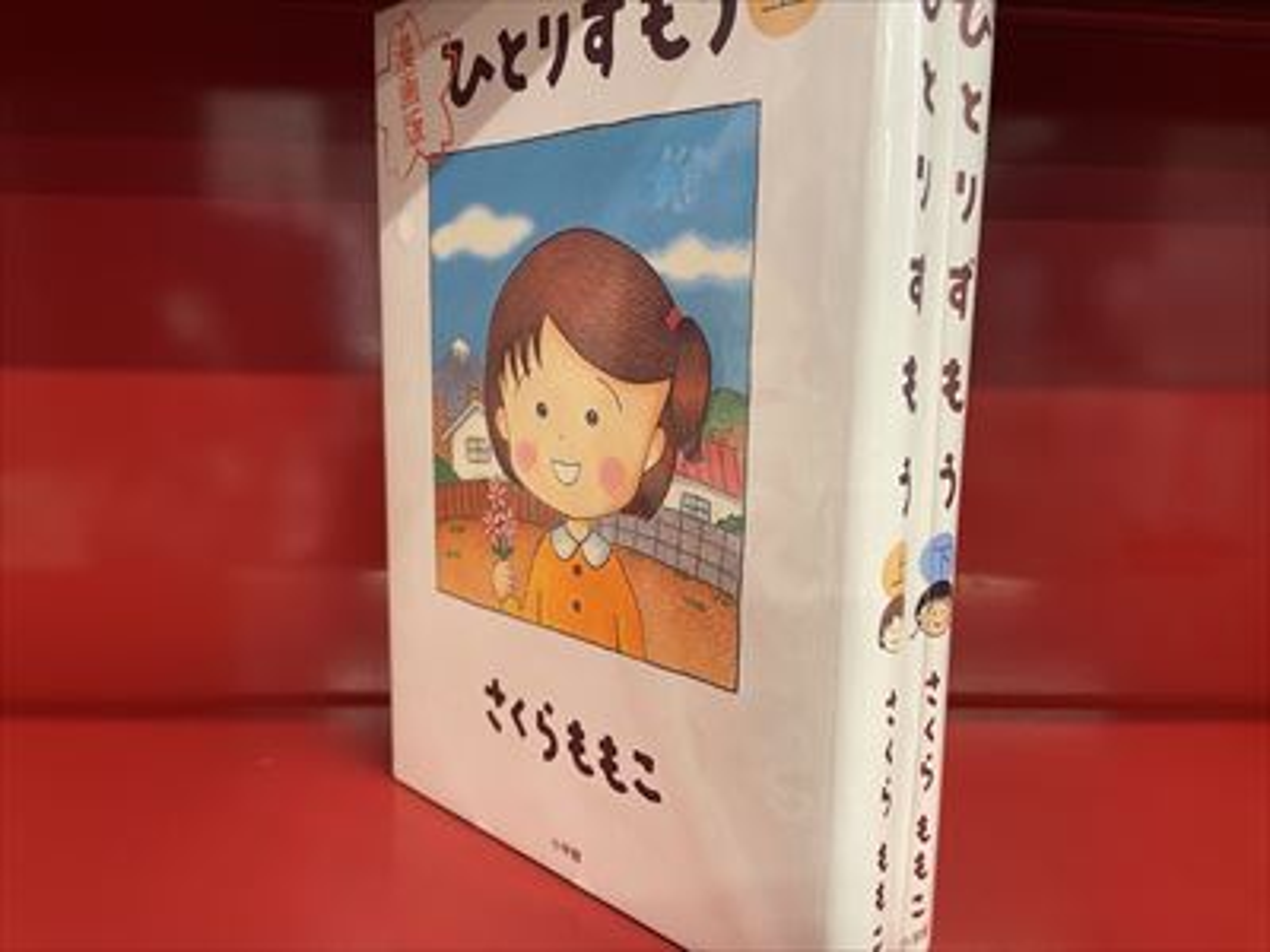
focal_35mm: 26
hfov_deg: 67.3
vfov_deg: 53.1
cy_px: 476
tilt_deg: -8.6
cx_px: 635
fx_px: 954
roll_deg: -1.2
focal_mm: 4.2
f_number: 1.6
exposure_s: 1/60
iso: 80
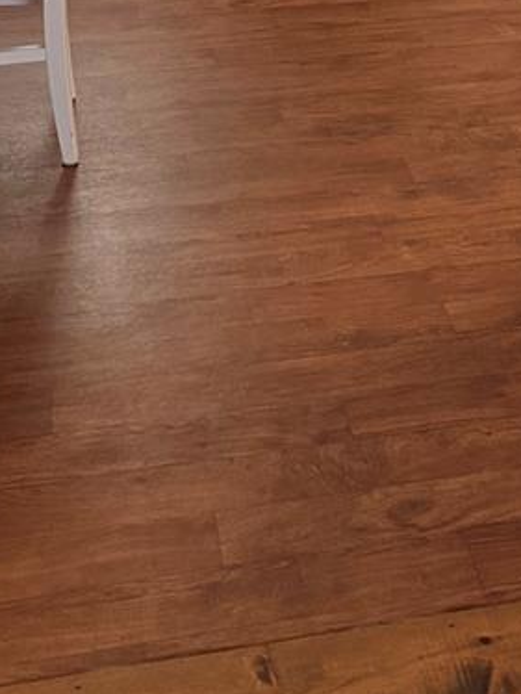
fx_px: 1543
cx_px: 430
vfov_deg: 20.7
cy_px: -412
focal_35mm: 77
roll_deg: +0.0
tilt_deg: -4.6
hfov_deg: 18.9
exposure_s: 1/120
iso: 320
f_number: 1.78
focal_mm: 6.76
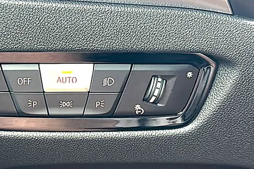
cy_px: 87
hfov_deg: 29.7
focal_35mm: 67
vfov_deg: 20.3
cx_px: 74
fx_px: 473
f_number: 1.78
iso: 160
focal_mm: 6.86
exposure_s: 1/80
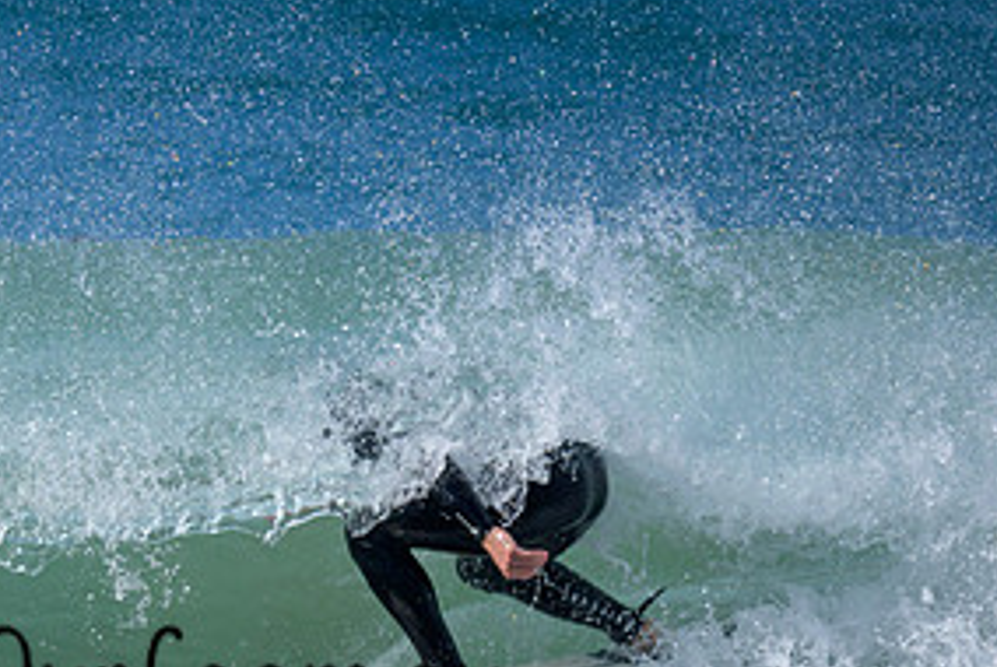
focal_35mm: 2100
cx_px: 24
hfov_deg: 1.0
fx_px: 58217
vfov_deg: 0.7
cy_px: 570
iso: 360
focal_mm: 800
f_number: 6.3
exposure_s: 1/2000
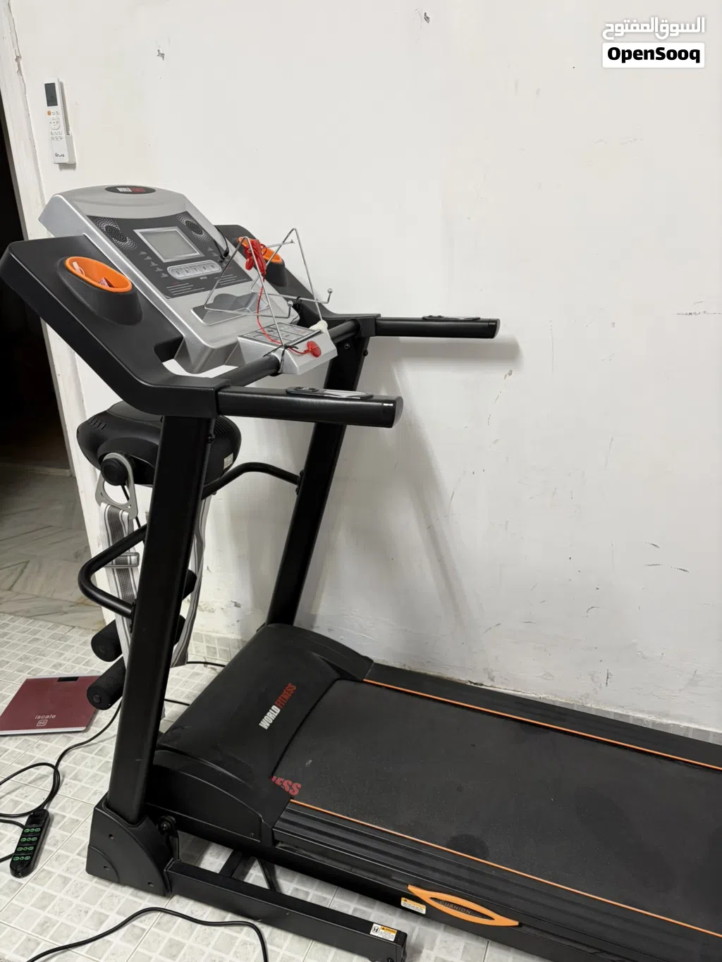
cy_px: 481
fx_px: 723
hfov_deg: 53.1
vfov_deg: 67.3
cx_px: 361
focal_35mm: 26
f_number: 1.6
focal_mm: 5.96
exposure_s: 1/50
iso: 160
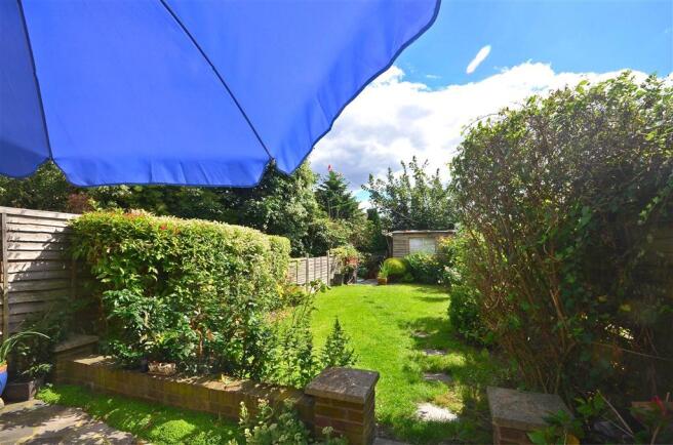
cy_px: 222
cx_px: 336
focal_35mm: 15
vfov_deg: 77.0
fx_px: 280
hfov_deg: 100.5
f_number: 10
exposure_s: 1/400
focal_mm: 10
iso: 200
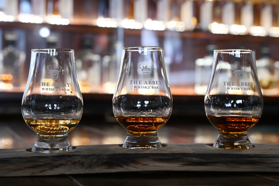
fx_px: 542
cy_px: 93
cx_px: 140
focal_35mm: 70
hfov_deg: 28.8
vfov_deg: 19.5
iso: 400
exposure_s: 1/6
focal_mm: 70
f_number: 8
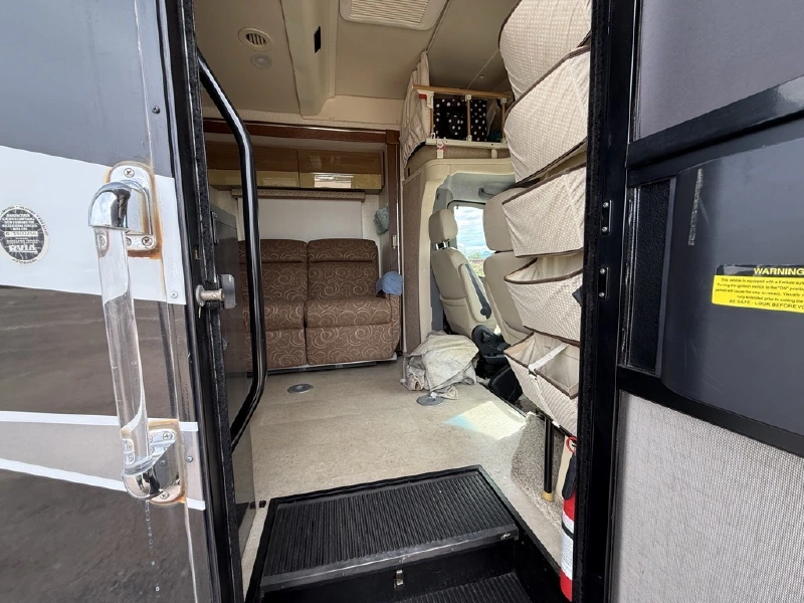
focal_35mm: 14
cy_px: 302
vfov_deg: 85.7
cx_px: 402
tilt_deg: -4.1
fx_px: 325
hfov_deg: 102.1
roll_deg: +2.7
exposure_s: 1/164
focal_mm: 2.22
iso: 64
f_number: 2.2
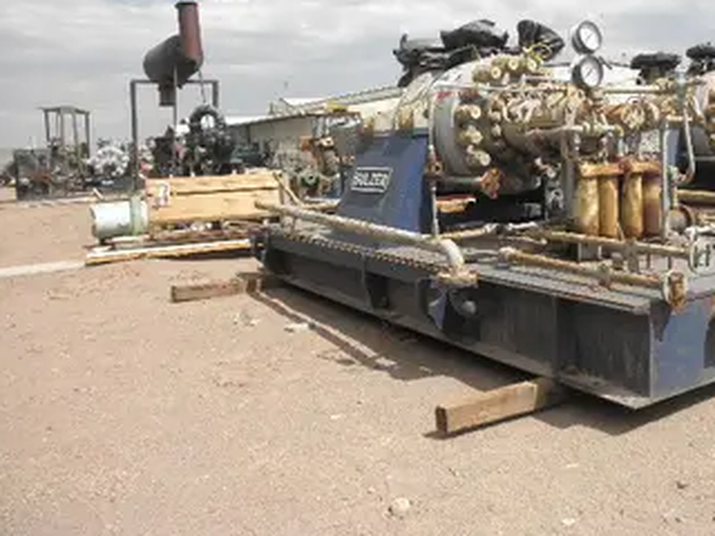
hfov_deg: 52.1
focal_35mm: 35
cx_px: 445
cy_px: 212
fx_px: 723
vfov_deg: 40.5
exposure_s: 1/125
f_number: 8.5
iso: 64
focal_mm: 5
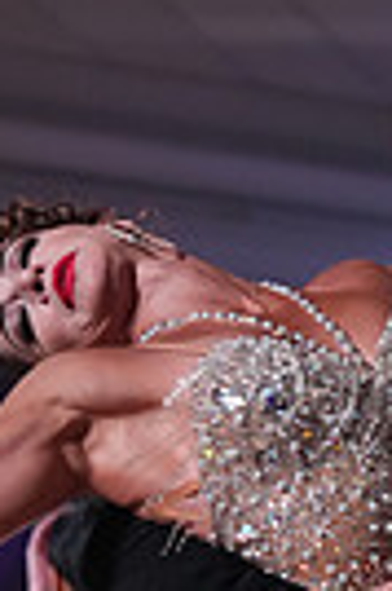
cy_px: 922
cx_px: 275
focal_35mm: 355
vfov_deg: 5.7
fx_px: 5813
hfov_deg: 3.9
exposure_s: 1/500
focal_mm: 82
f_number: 4
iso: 3200
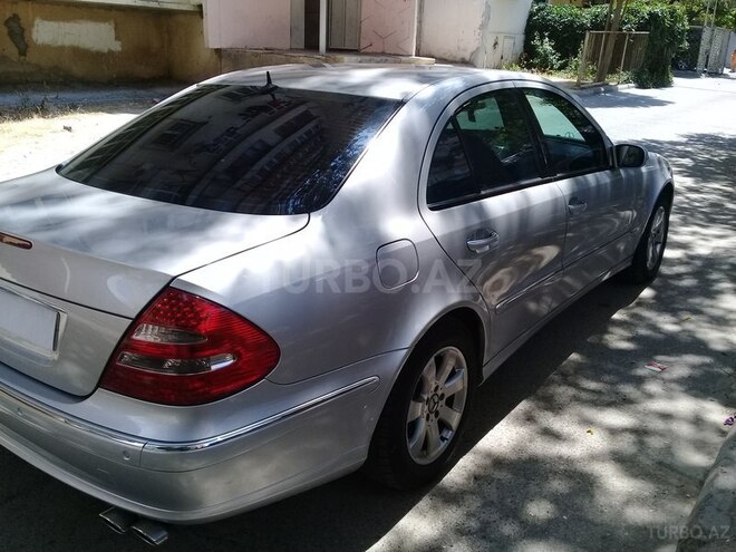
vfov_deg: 45.4
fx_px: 659
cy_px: 276
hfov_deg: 58.4
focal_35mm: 31
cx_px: 368
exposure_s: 1/409
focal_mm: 3.3
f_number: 2.2
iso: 50
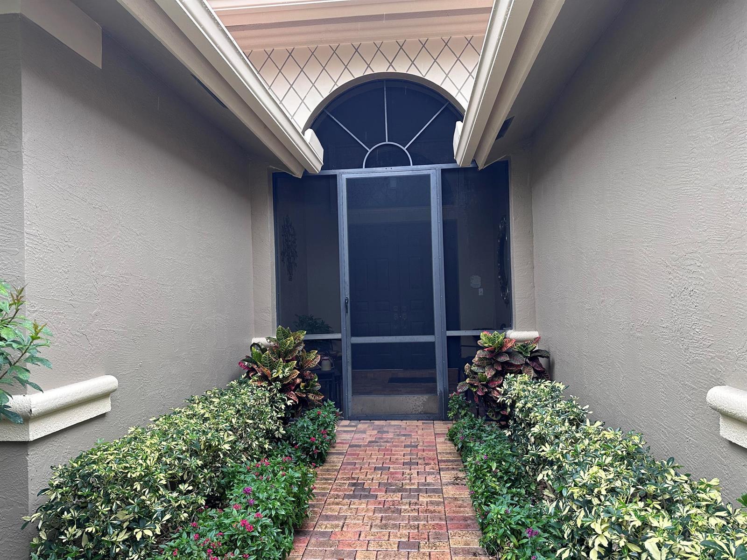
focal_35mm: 24
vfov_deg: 56.8
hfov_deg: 71.6
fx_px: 518
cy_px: 280
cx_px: 374
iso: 125
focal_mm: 6.86
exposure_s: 1/121
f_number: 1.78
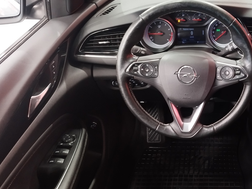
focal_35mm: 44
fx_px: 320
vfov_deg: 32.7
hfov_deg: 40.8
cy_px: 119
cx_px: 209
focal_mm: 5.95
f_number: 1.89
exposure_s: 1/25
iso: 530
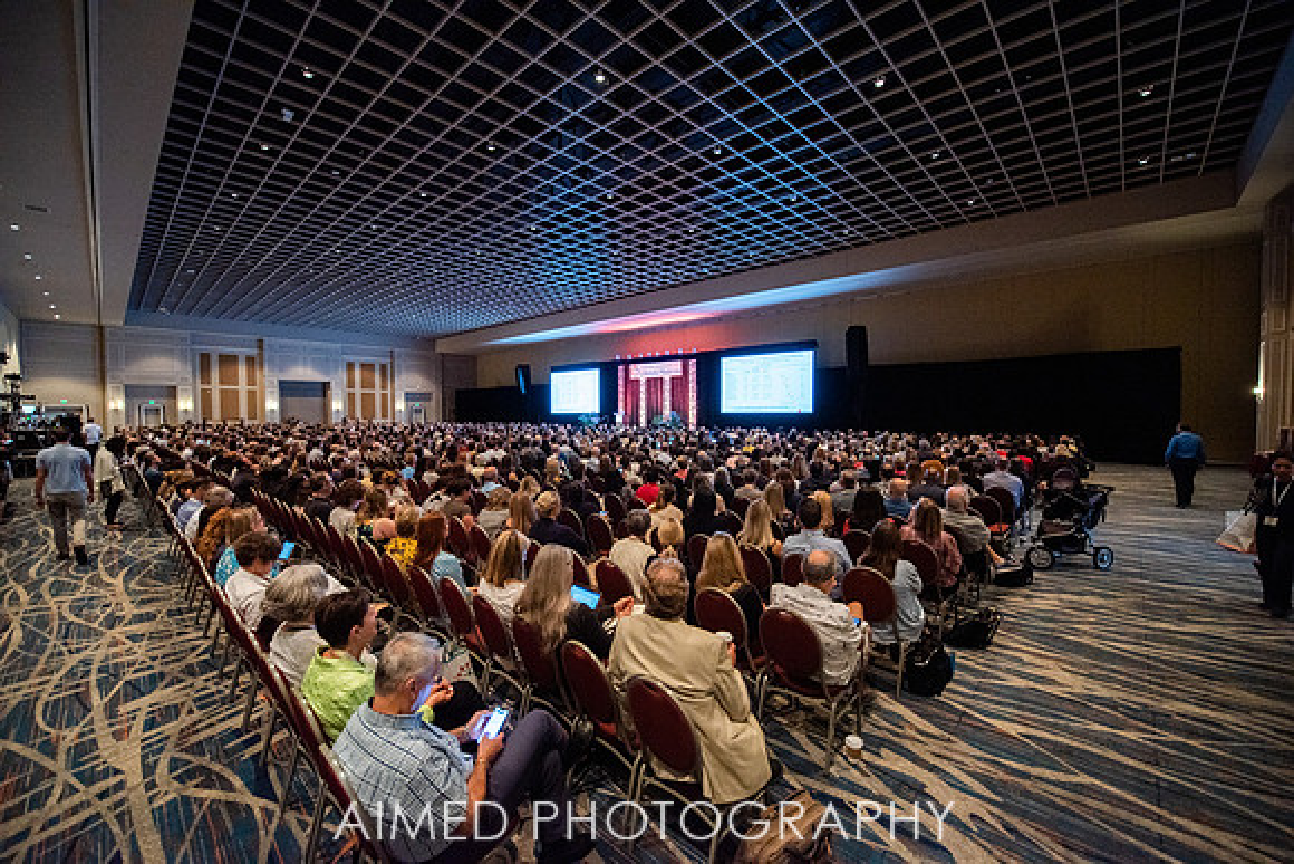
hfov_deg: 104.2
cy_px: 432
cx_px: 647
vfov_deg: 81.2
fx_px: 503
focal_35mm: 14
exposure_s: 1/160
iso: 1600
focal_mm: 14
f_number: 2.8
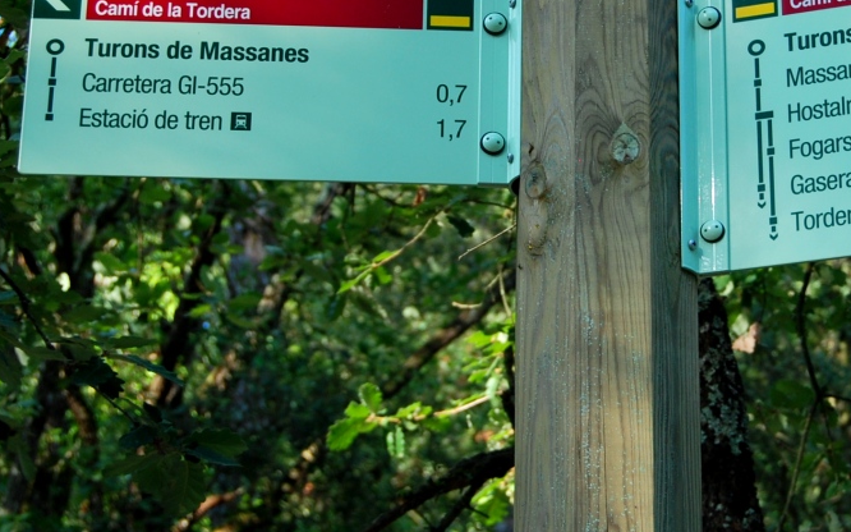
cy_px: 171
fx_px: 2180
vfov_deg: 13.9
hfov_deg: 21.9
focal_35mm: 94
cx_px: 627
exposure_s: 1/100
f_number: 5
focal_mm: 40
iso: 200
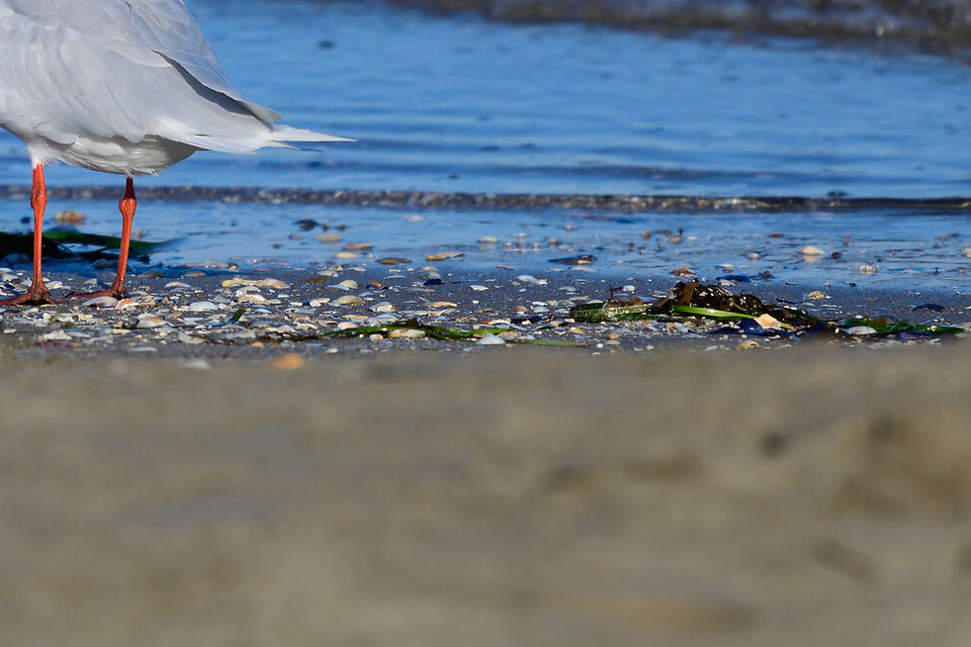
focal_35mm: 1467
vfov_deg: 0.9
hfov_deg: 1.4
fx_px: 39553
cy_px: -100
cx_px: -13
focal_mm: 600
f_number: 6.7
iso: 220
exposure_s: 1/1000
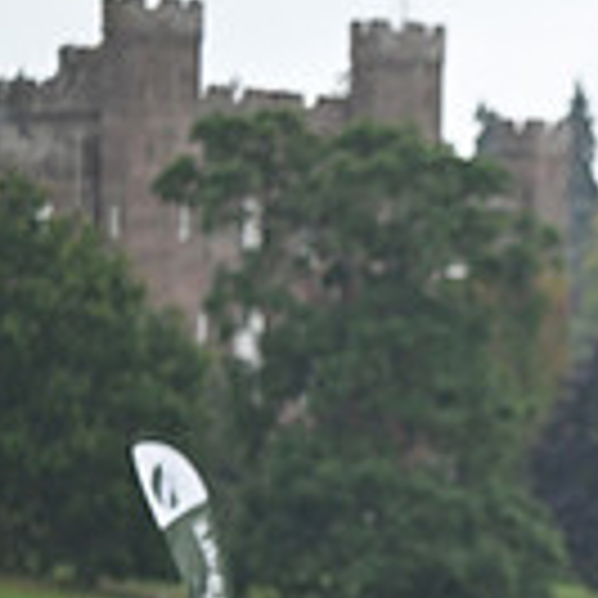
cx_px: 1286
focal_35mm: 685
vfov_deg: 2.6
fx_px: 13388
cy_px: 681
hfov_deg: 2.5
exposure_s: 1/1250
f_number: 5
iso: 900
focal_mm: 185
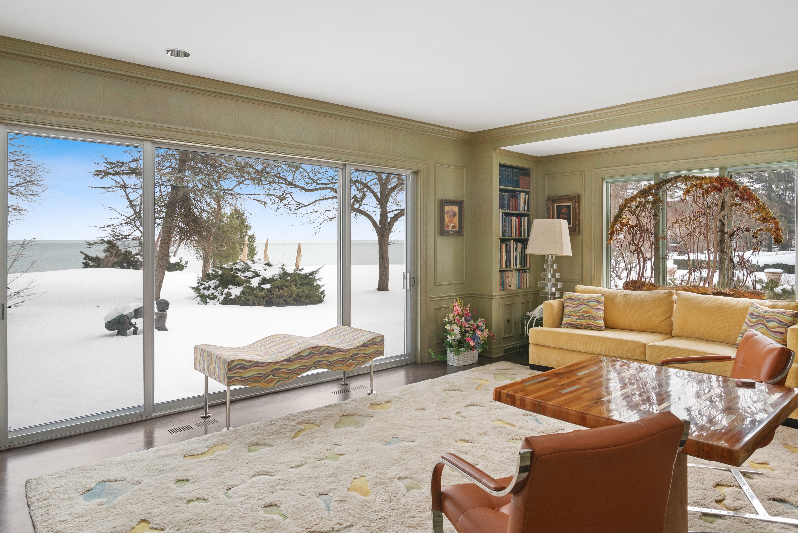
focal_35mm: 23
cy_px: 249
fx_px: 510
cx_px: 395
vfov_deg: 55.1
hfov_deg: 76.1
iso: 500
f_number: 8
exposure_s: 1/8
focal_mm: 20
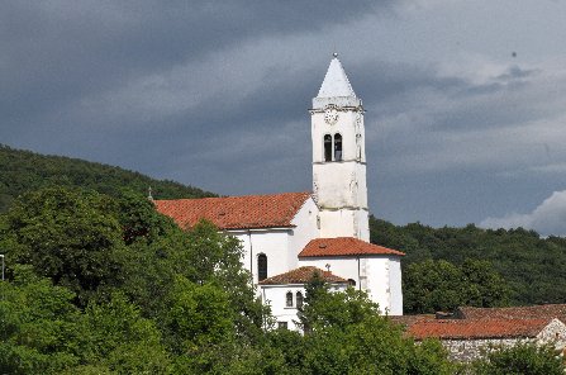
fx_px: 2000
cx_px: 283
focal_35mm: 128
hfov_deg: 16.1
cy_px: 188
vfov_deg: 10.7
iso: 400
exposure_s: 1/800
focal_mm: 85
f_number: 14
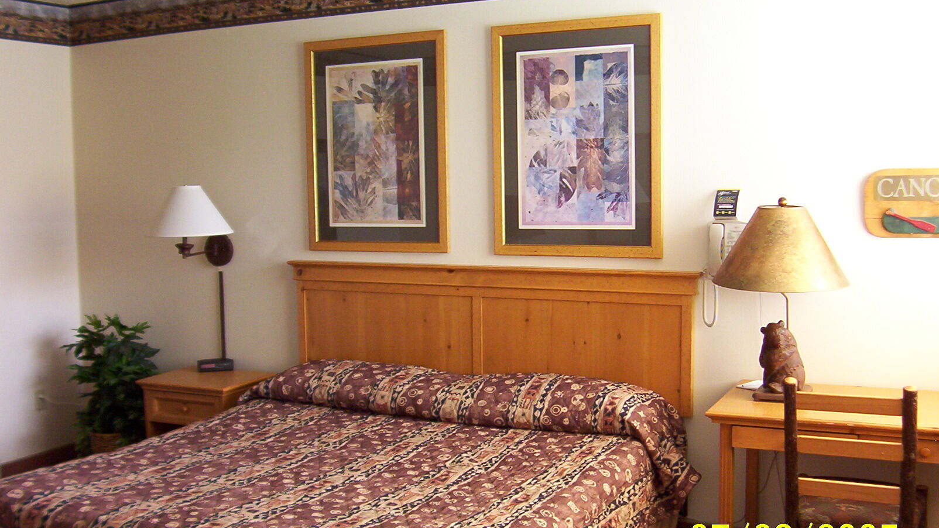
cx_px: 468
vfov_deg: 29.7
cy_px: 269
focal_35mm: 40
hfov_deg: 50.5
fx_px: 996
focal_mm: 5.54
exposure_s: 1/30
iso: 140
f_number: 2.76
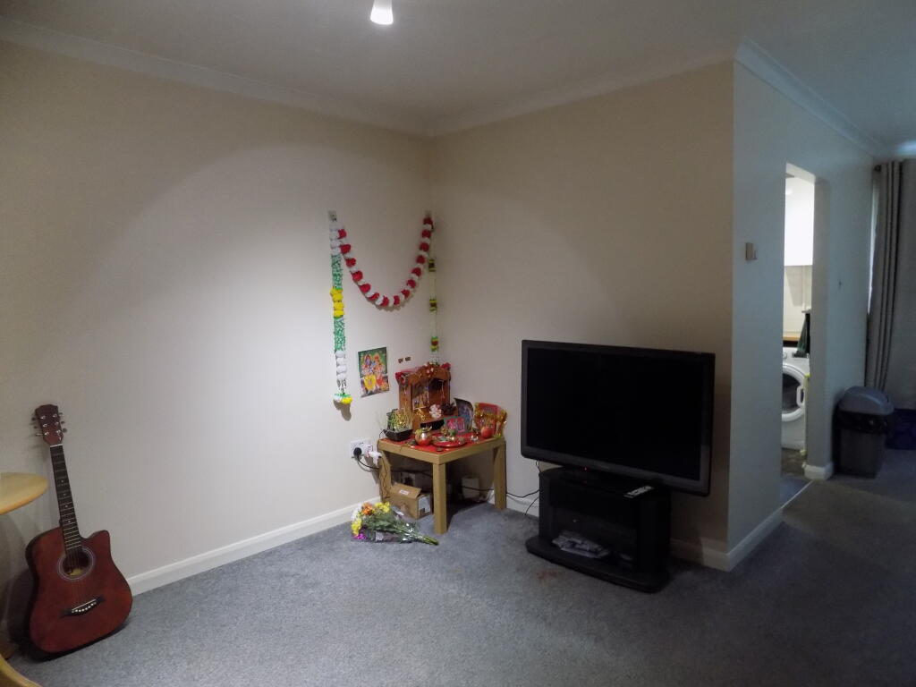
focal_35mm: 23
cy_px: 344
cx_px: 458
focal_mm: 4
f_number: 3.1
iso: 400
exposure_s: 1/13
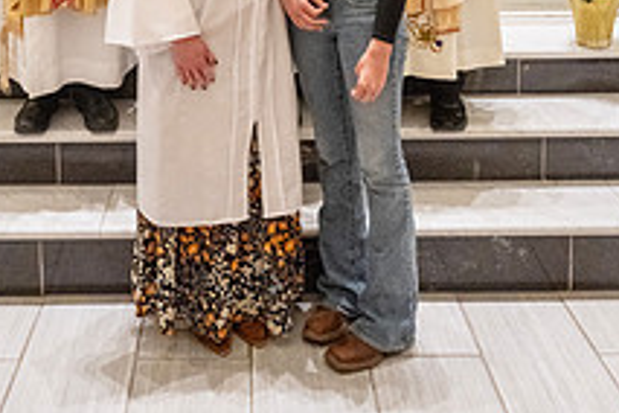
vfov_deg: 22.4
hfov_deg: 36.7
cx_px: 232
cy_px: -128
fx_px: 928
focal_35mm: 54
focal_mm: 25.5
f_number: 7.1
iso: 5000
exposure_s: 1/60
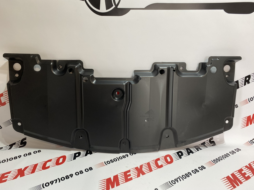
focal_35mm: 26
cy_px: 95
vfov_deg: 53.1
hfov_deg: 67.3
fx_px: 191
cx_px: 127
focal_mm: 4.25
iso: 80
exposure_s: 1/121
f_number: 1.8
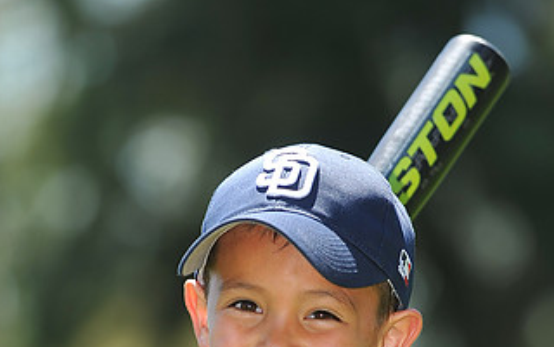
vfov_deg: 3.6
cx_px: 244
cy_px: 444
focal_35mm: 369
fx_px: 5571
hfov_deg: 5.7
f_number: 4.5
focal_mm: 200
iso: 200
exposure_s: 1/640
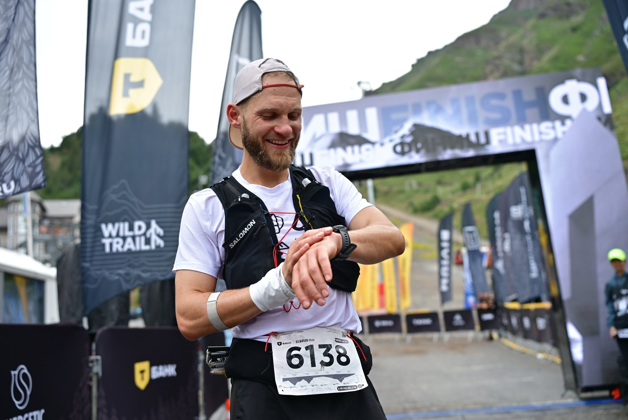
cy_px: 210
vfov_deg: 37.9
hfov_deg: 54.4
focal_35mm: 35
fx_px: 611
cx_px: 314
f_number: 2.8
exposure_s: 1/1250
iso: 250
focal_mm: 35
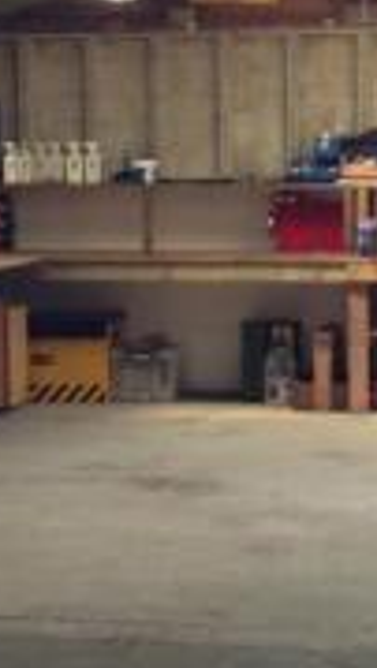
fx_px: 2074
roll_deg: +1.1
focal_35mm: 117
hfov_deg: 10.4
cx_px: 252
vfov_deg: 18.3
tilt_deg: -7.7
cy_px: 386
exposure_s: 1/40
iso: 64
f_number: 2.4
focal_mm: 4.12
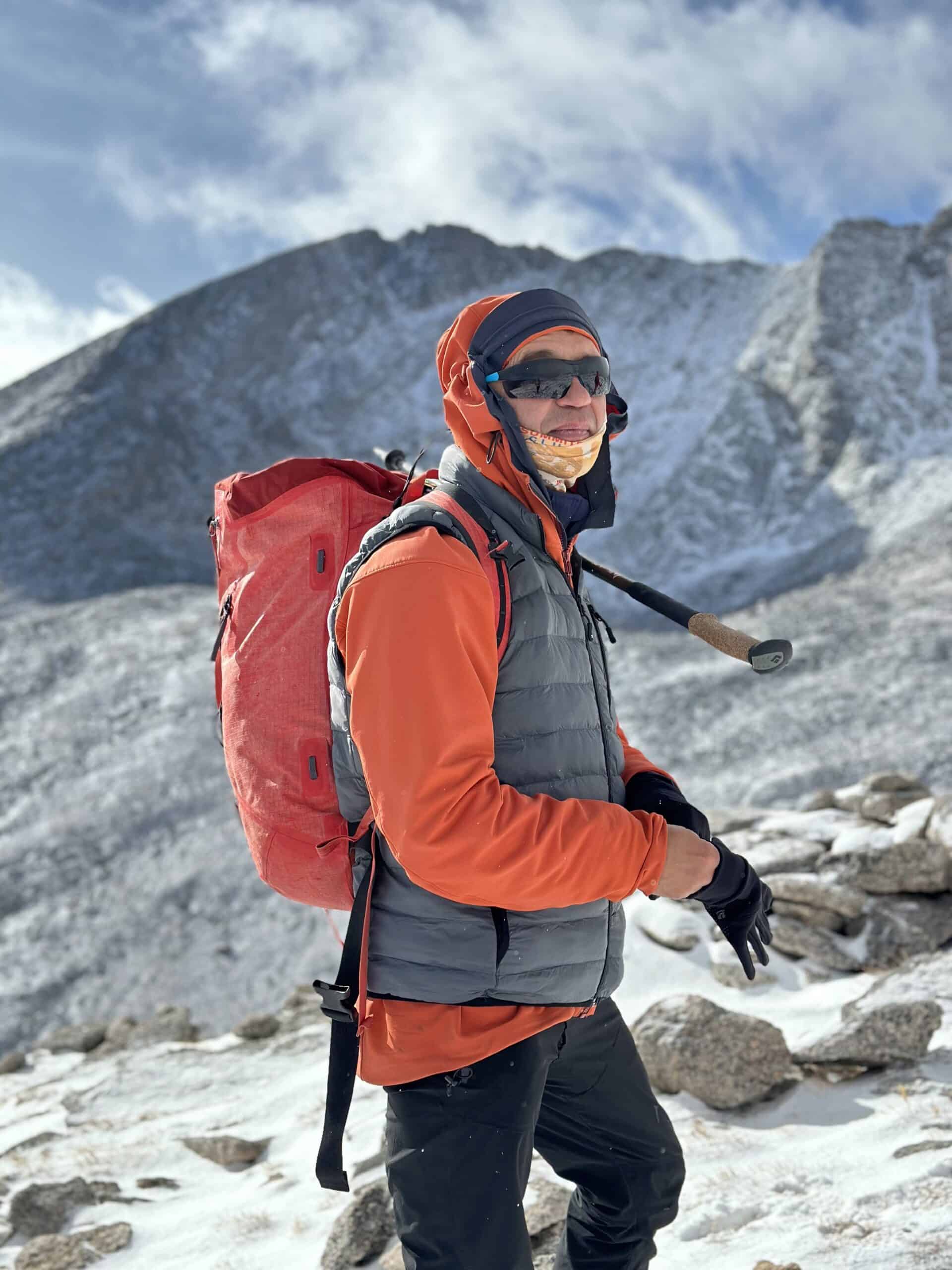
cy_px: 635
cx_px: 476
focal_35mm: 48
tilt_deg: -3.8
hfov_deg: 30.3
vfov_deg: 39.7
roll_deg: -0.5
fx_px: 1760
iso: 100
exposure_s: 1/4785
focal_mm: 6.86
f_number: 1.78
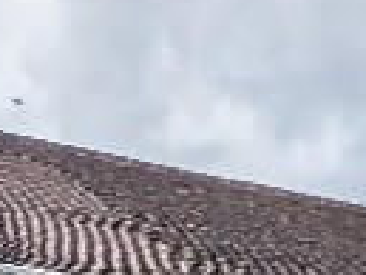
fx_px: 1344
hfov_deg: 15.4
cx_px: 48
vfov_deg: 8.7
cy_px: 937
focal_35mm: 127
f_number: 2.2
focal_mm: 2.35
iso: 53
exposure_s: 1/508
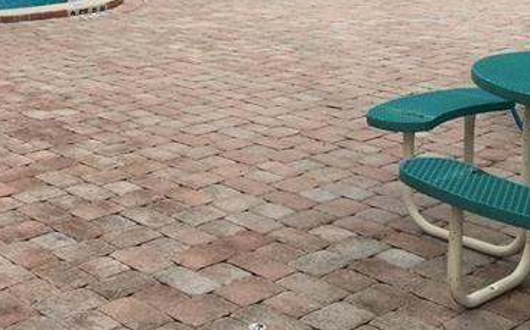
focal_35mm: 67
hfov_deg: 29.9
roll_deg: -0.5
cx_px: 100
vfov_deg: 18.6
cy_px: -43
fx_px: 967
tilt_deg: -5.3
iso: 25
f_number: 2.2
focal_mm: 4.15
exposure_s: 1/1202
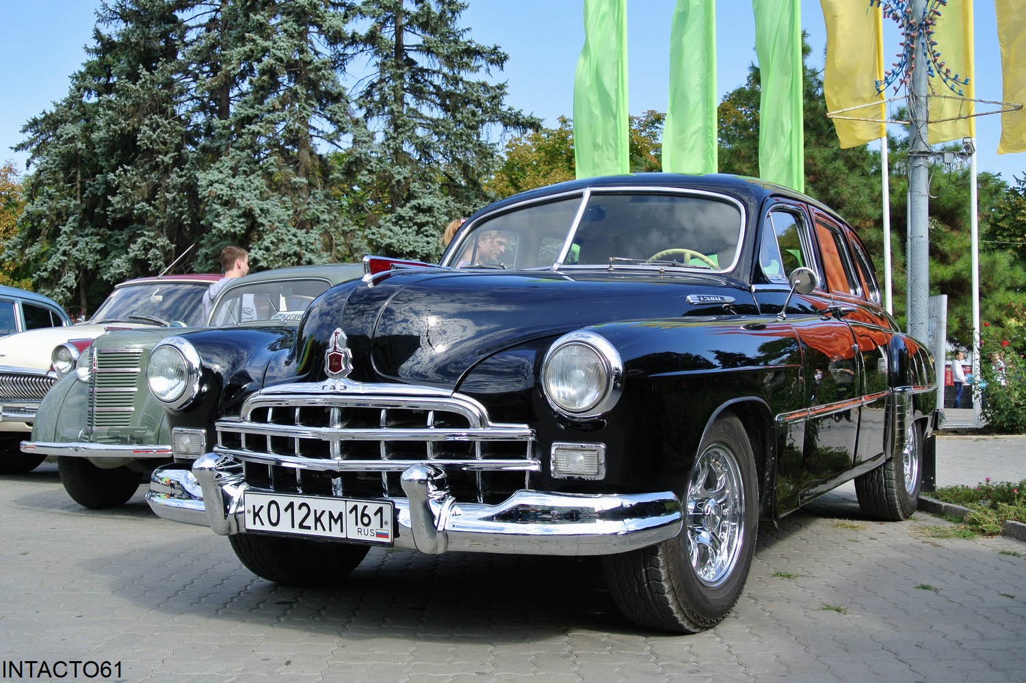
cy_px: 342
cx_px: 513
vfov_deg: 31.9
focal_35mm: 42
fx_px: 1197
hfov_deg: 46.4
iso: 100
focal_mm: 15.7
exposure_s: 1/400
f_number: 4.2
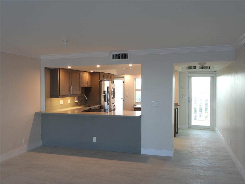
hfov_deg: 60.0
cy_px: 92
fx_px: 212
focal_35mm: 30
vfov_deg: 46.8
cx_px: 122
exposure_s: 1/30
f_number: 3.2
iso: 100
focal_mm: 5.4
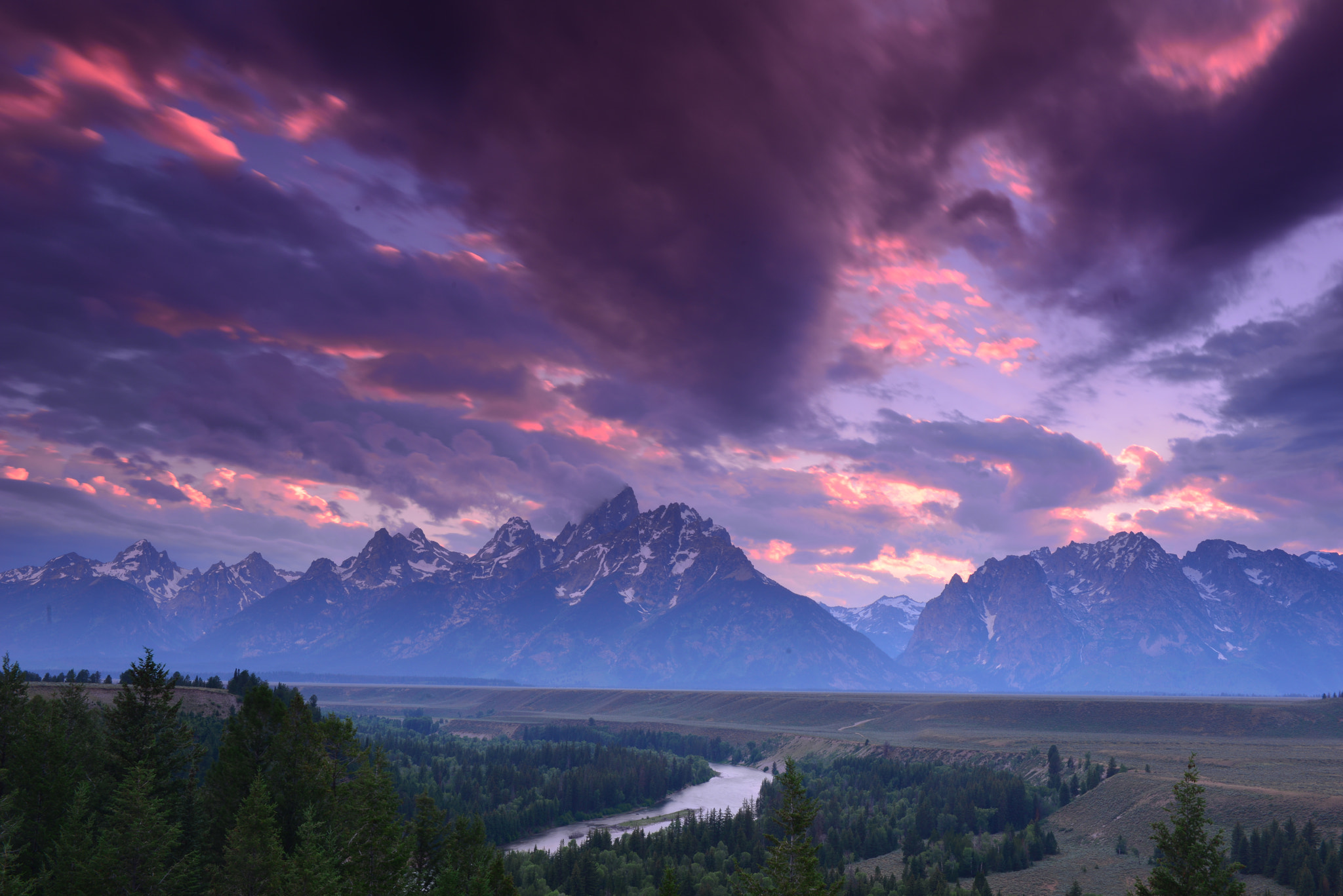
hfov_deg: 53.1
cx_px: 672
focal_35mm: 36
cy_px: 448
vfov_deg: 36.9
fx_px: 1343
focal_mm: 36
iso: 100
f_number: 18
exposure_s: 6
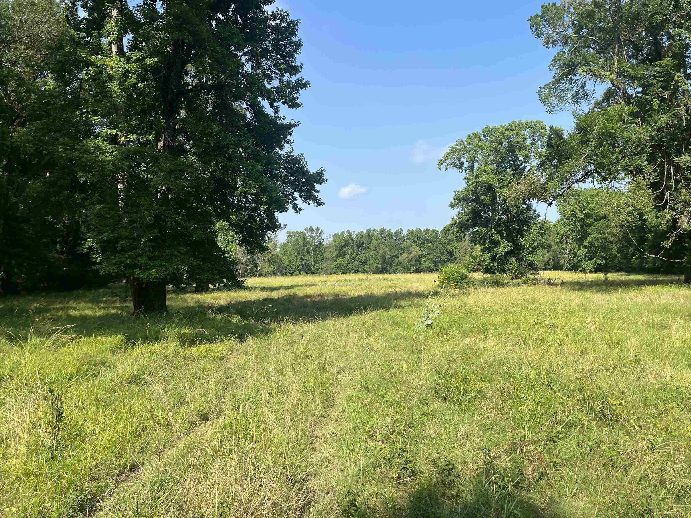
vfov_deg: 48.1
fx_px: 579
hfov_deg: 61.5
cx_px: 381
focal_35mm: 29
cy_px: 229
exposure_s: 1/2137
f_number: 1.6
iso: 50
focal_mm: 5.1
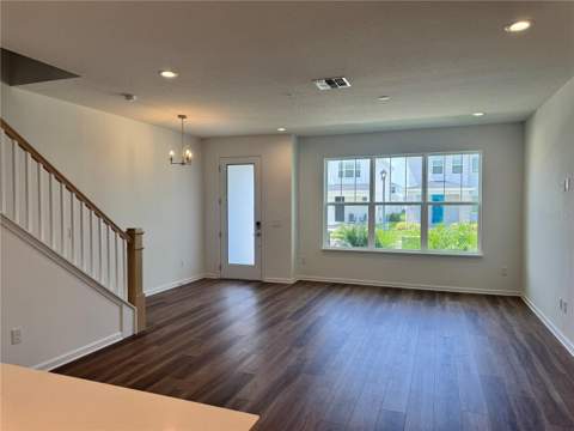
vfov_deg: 56.8
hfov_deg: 71.6
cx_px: 287
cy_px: 216
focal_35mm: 24
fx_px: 398
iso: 64
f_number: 1.78
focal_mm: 6.76
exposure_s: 1/241
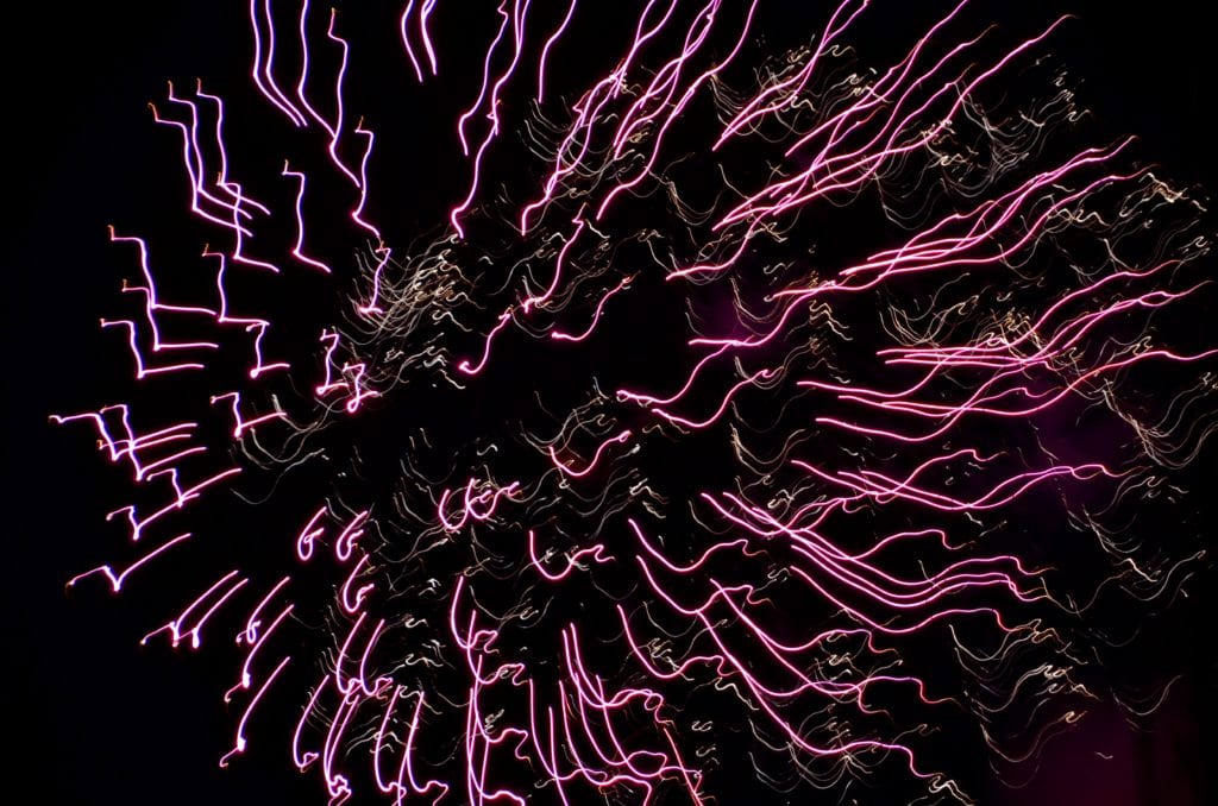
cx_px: 609
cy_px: 403
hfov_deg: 13.7
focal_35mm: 150
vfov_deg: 9.1
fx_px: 5064
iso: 400
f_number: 6
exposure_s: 1.3
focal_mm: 100
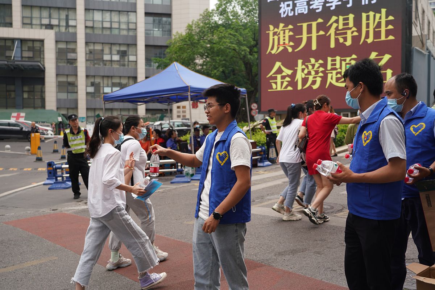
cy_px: 145
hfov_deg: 49.6
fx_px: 471
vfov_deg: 34.2
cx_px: 218
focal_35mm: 39
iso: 160
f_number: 4
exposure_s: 1/400
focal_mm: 39
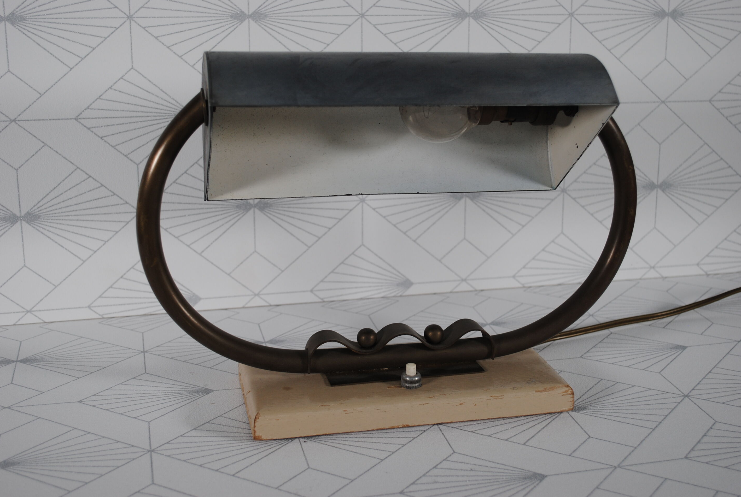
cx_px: 368
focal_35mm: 49
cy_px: 251
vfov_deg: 27.6
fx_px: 1011
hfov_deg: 40.3
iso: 160
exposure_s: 1/125
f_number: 5.6
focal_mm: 32
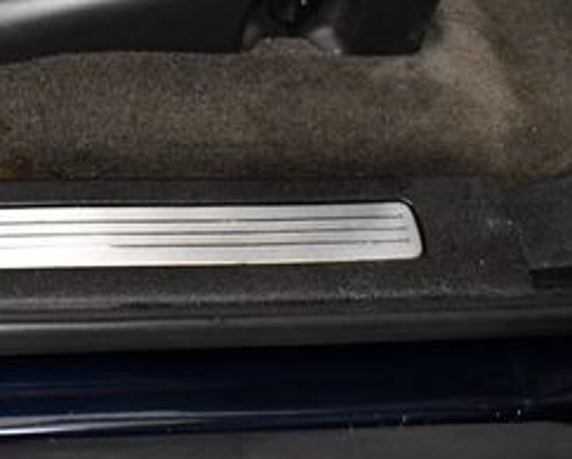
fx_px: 1508
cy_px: 252
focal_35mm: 89
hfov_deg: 20.8
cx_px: 16
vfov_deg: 17.3
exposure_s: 1/80
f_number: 3.5
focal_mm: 18
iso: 3200
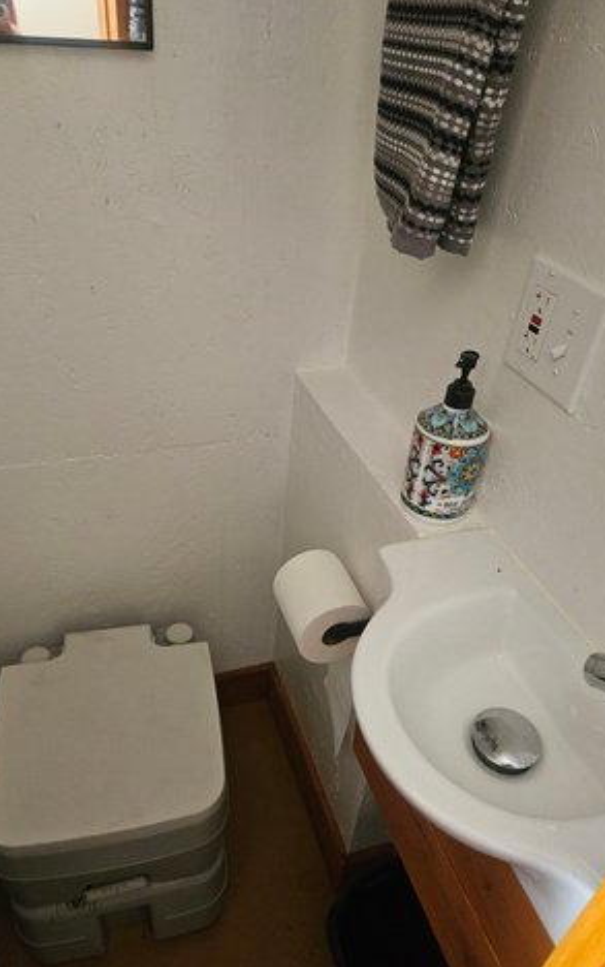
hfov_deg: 49.3
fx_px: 659
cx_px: 297
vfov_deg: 72.5
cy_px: 490
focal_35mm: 25
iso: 1000
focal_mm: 5.4
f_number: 1.8
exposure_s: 1/120
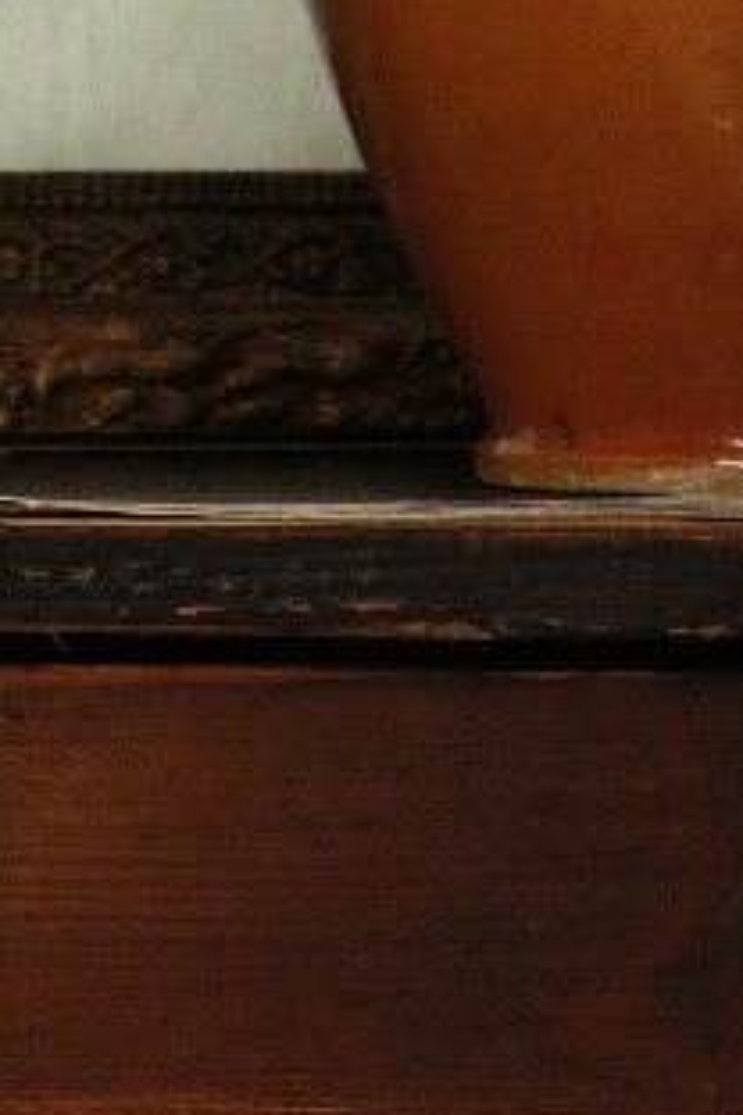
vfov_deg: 4.8
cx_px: -747
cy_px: 2026
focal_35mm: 427
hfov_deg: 3.2
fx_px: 13218
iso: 400
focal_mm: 50
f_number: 5.6
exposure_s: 1/30
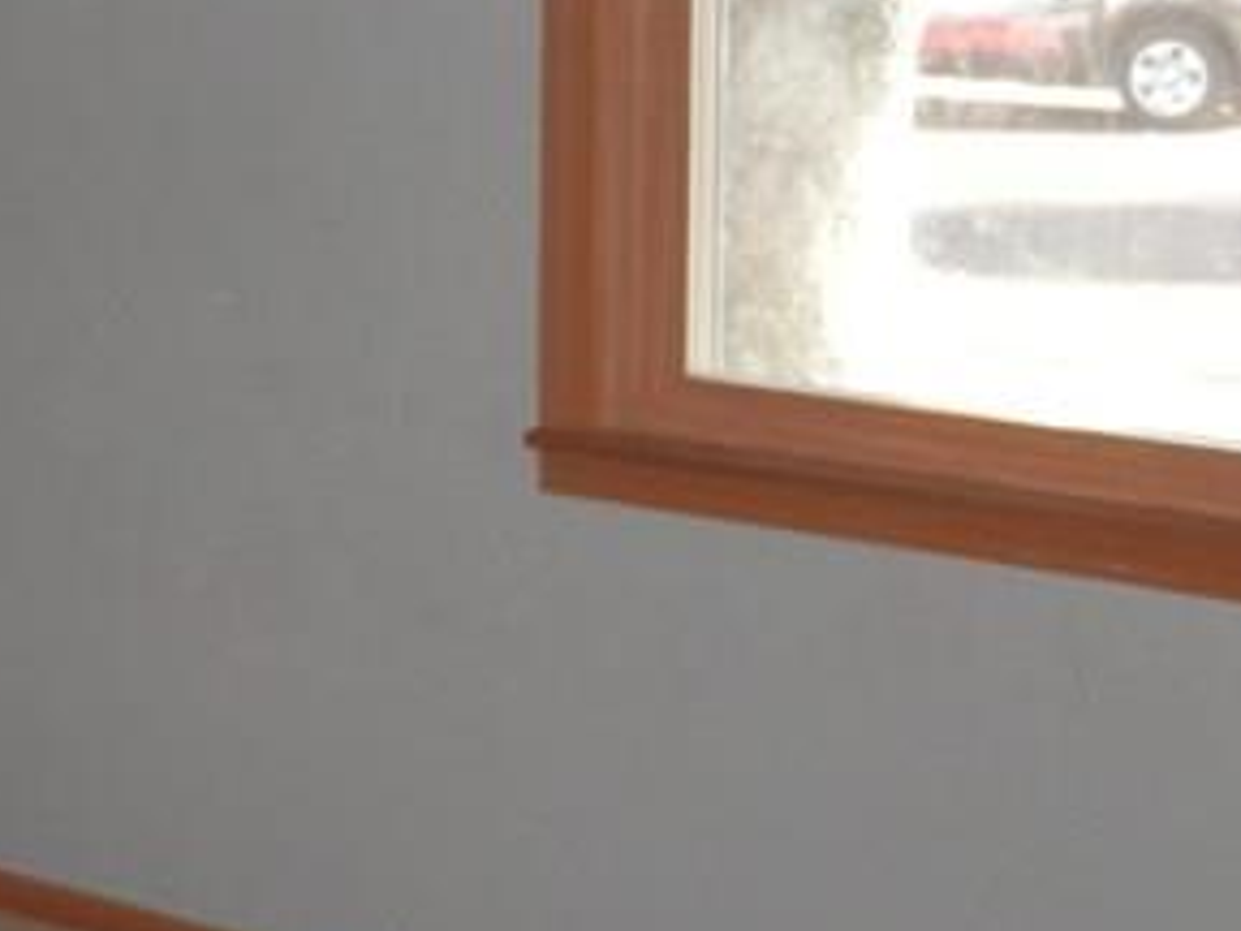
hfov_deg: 20.7
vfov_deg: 16.3
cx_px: -207
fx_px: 3191
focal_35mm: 89
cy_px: 13
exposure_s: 1/30
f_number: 3
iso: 100
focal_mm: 4.5
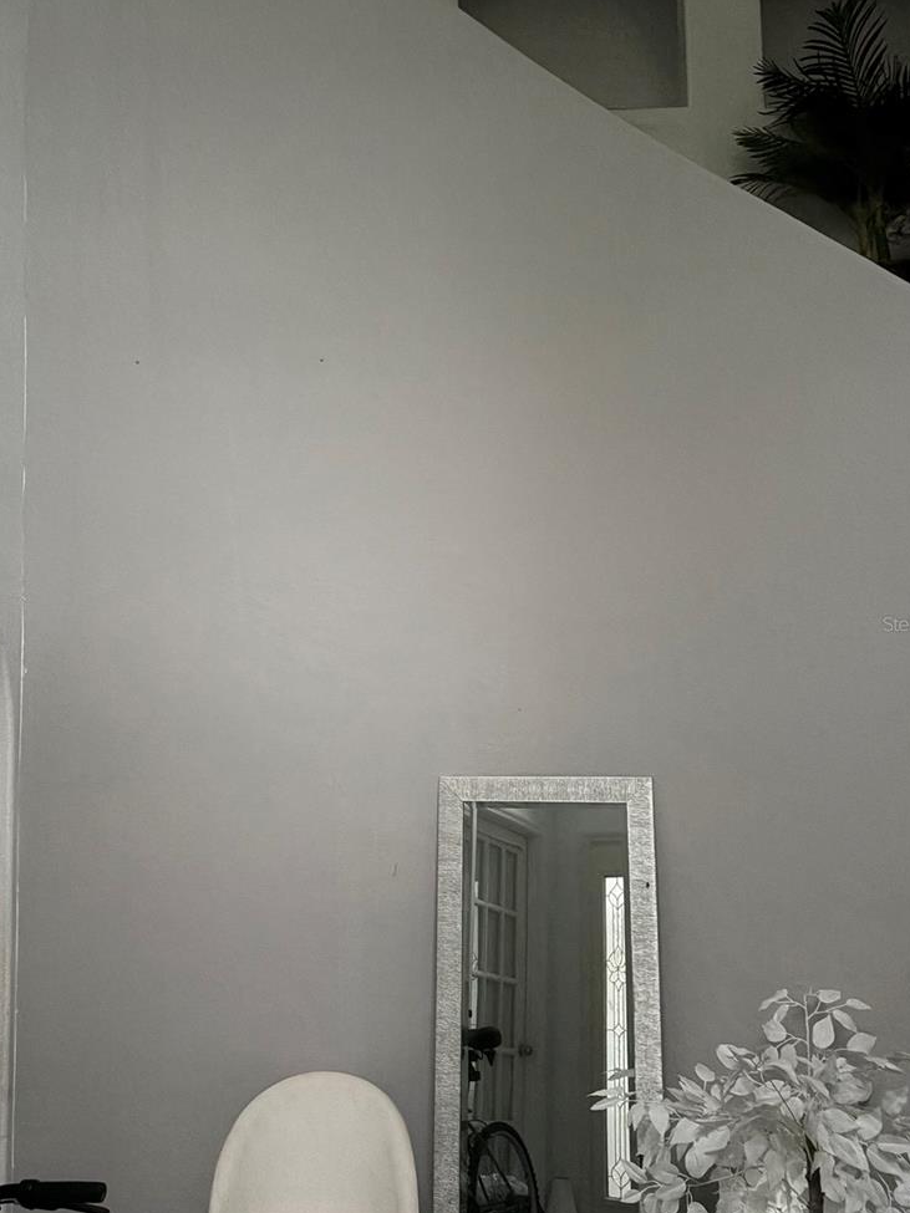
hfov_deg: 44.1
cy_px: 623
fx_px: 1122
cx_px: 411
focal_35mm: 32
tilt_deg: +4.2
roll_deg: +0.8
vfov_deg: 56.8
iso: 1000
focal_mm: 5.96
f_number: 1.6
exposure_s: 1/20
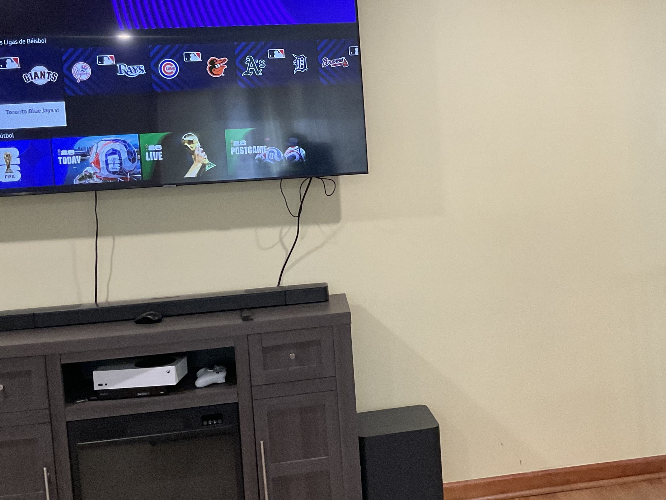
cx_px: 458
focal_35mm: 48
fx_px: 924
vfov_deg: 30.2
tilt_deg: -4.0
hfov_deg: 39.1
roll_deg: +3.6
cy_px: 194
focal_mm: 3
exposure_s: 1/60
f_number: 1.8
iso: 200
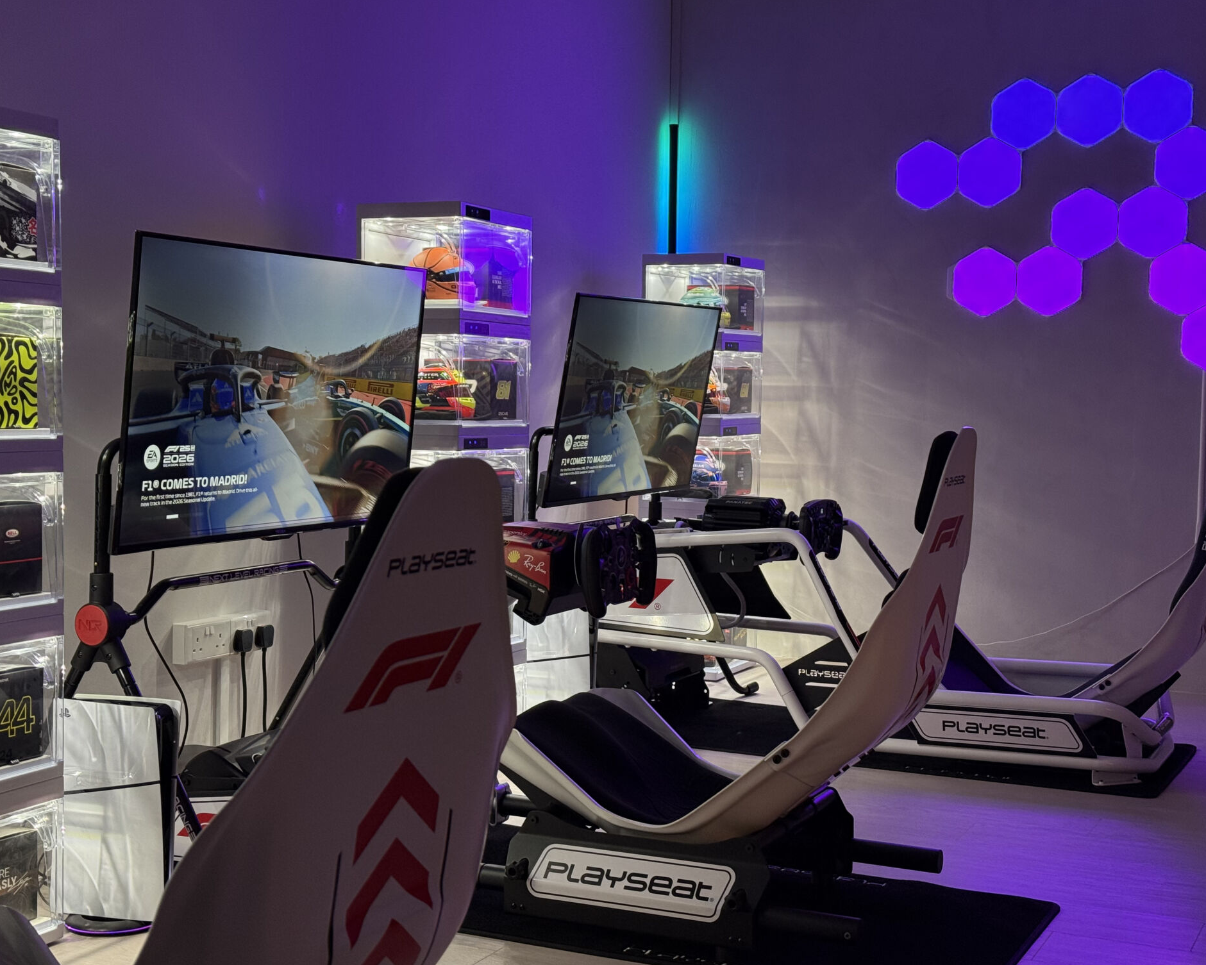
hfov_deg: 36.7
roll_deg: -0.8
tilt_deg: -2.2
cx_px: 602
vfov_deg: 29.7
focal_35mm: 51
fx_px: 1820
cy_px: 479
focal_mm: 6.76
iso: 100
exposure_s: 1/59
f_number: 1.78
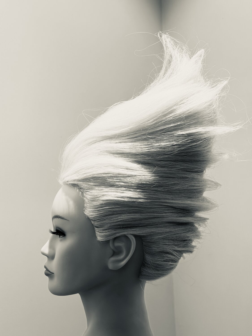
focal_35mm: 48
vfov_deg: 39.7
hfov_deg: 30.3
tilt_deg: +3.3
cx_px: 126
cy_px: 168
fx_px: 466
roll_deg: +1.1
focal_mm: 6.76
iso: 100
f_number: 1.78
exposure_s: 1/100
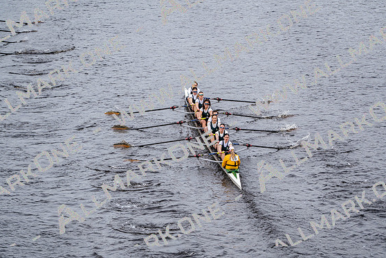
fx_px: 2230
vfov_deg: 6.6
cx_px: 198
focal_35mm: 208
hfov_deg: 9.9
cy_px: 127
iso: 200
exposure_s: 1/2000
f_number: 2.8
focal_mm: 200
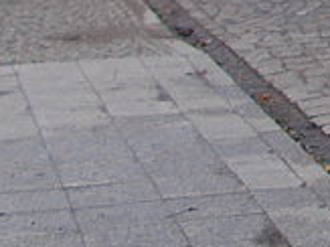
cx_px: 860
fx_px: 1372
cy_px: -145
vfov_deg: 9.9
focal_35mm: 144
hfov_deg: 11.0
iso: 80
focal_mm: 4.6
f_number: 3.2
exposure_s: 1/320
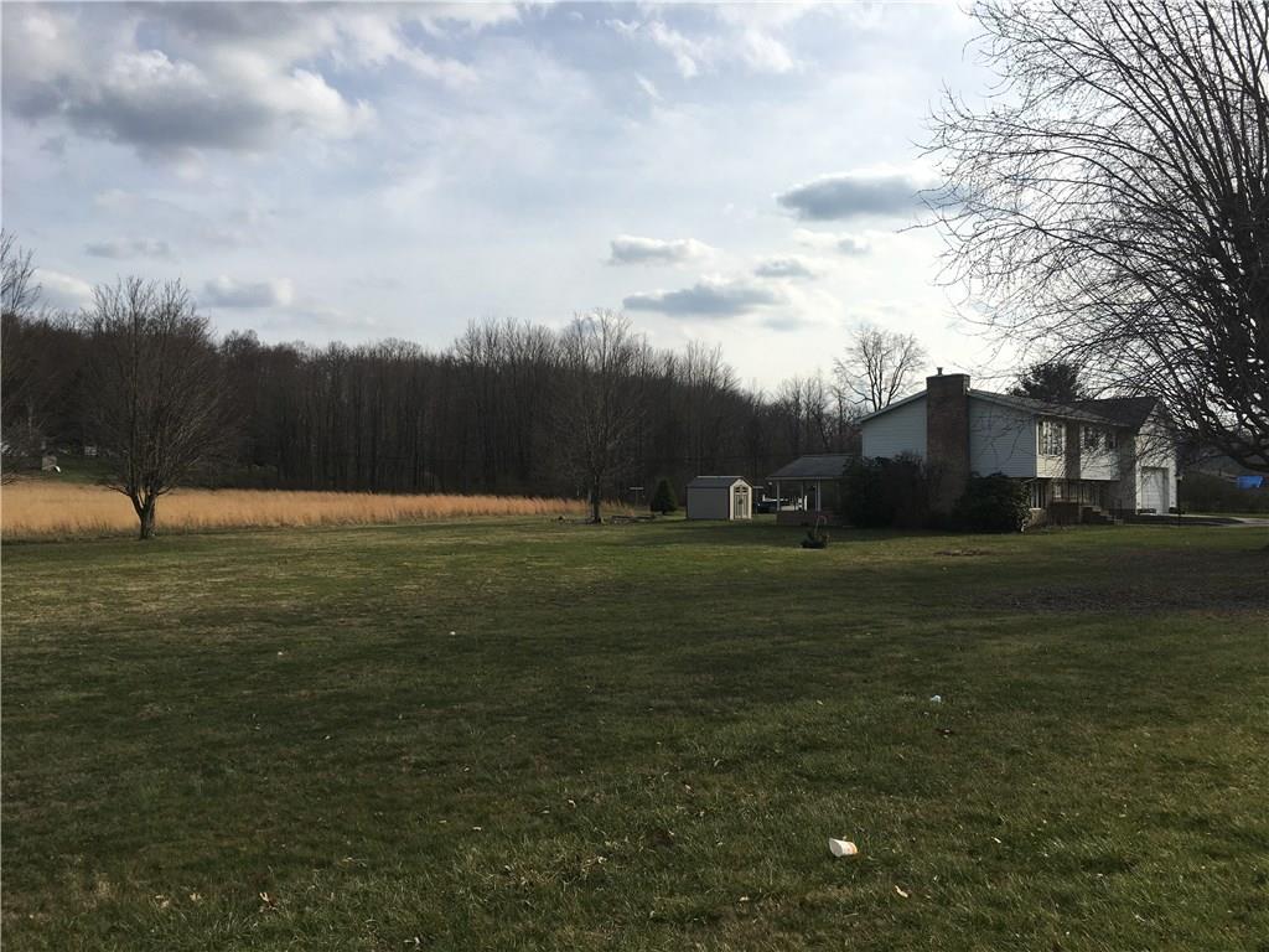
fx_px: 1063
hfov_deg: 61.7
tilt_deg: +1.5
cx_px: 634
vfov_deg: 48.2
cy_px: 476
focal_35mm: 29
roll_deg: +0.4
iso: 25
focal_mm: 4.15
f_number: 2.2
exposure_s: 1/1672
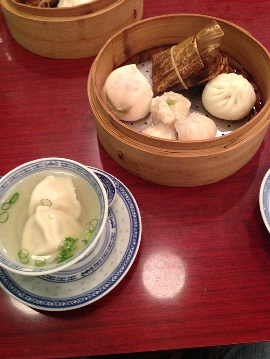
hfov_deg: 42.9
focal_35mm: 33
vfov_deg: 55.4
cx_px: 135
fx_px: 343
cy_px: 180
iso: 320
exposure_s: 1/20
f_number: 2.4
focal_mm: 4.13
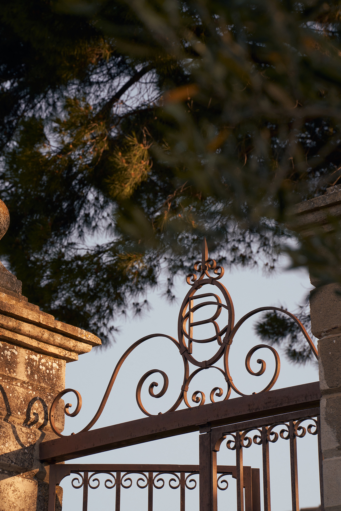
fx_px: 2557
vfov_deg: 11.4
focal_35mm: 180
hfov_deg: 7.6
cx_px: 170
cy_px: 256
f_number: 11
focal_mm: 180
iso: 500
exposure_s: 1/320
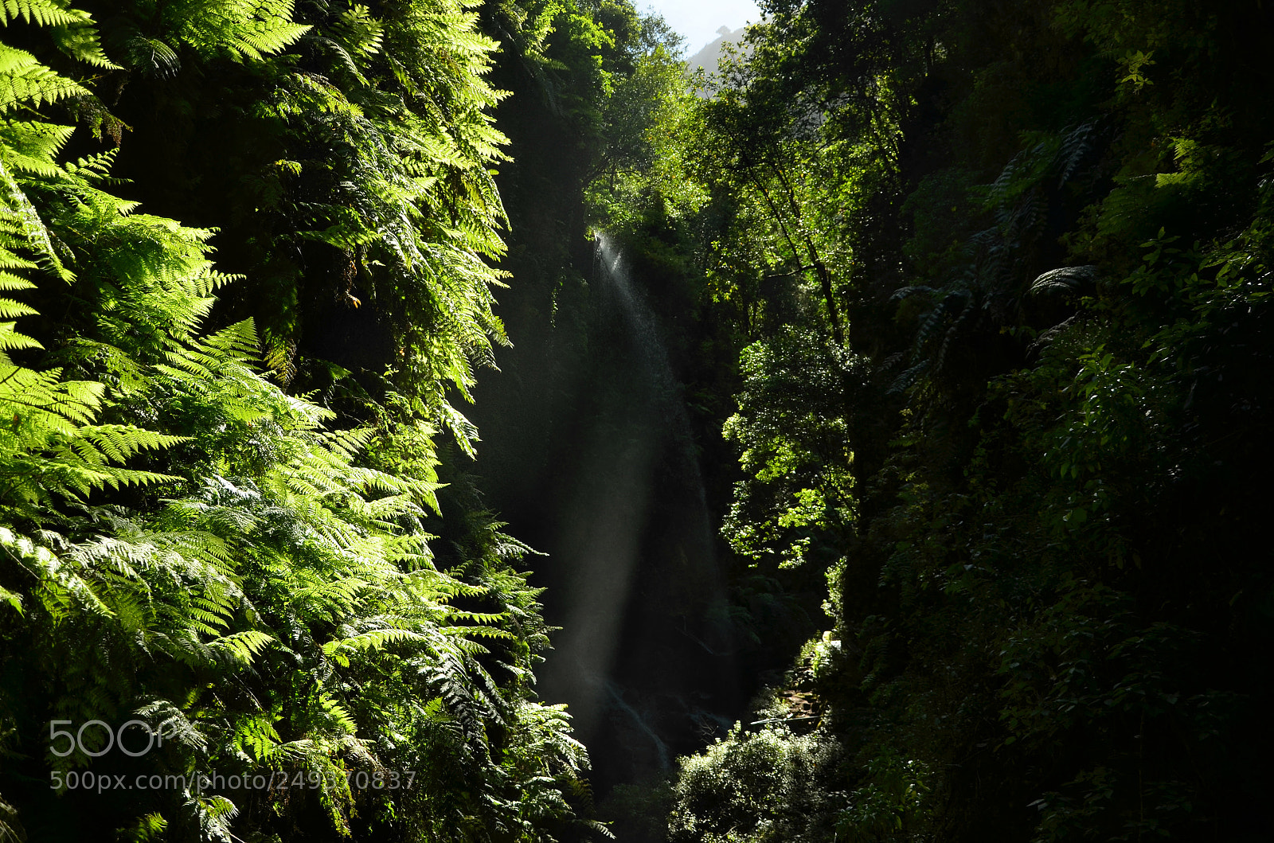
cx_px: 637
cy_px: 422
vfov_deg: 36.7
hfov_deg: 53.2
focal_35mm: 36
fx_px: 1271
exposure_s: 1/200
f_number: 4
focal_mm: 24
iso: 100
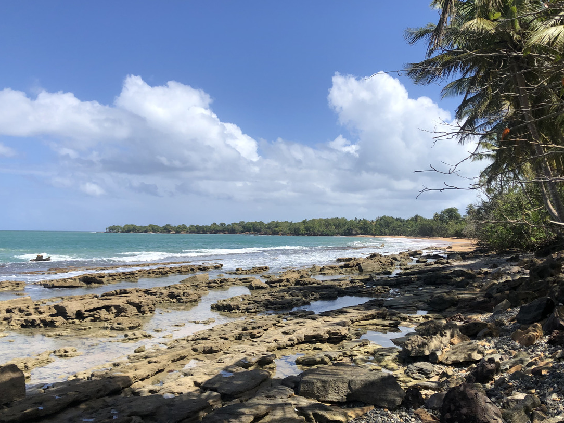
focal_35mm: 31
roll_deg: +0.3
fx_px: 505
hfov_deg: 58.3
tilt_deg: +2.4
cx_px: 293
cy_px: 216
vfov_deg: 45.4
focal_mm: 4
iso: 20
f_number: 1.8
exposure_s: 1/3003
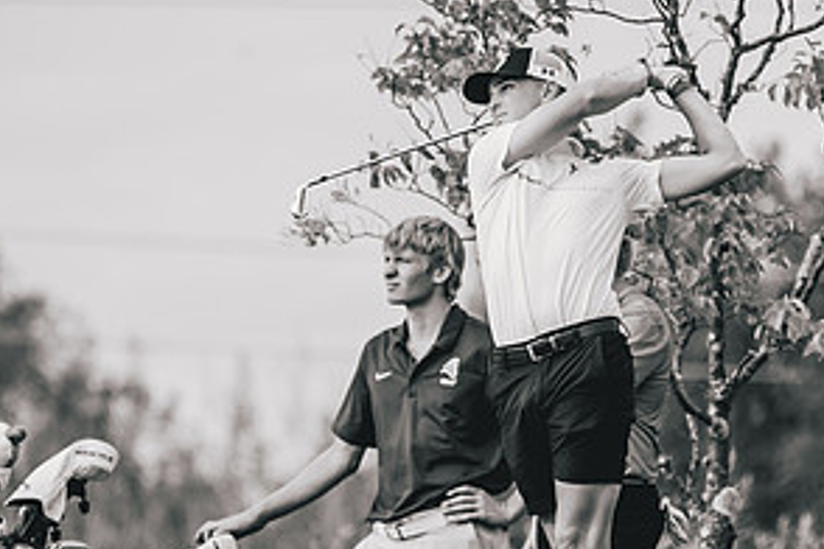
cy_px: 321
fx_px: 18035
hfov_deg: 2.6
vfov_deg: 1.7
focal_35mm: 788
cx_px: 558
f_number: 6.3
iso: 400
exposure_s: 1/500
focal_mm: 400
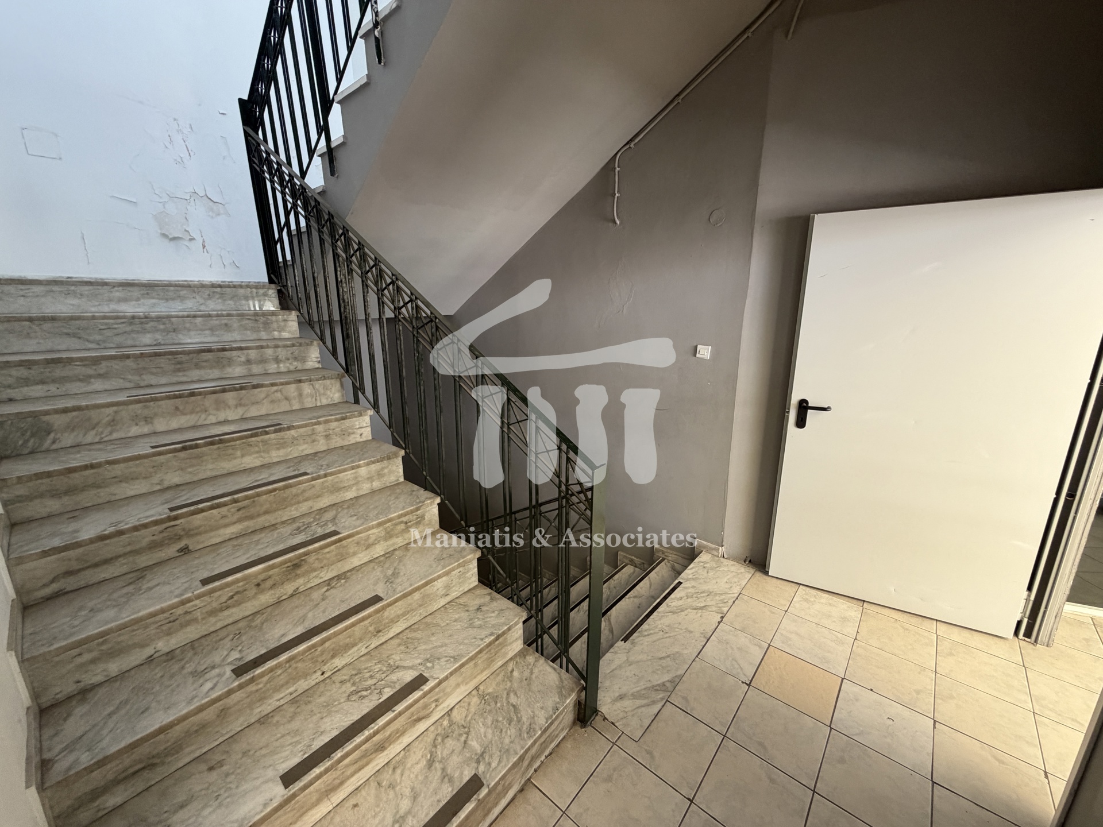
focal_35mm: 14
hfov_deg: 102.1
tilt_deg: -14.2
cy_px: 414
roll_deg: +0.6
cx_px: 552
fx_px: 446
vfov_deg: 85.7
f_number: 2.2
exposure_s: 1/121
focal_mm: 2.22
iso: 200
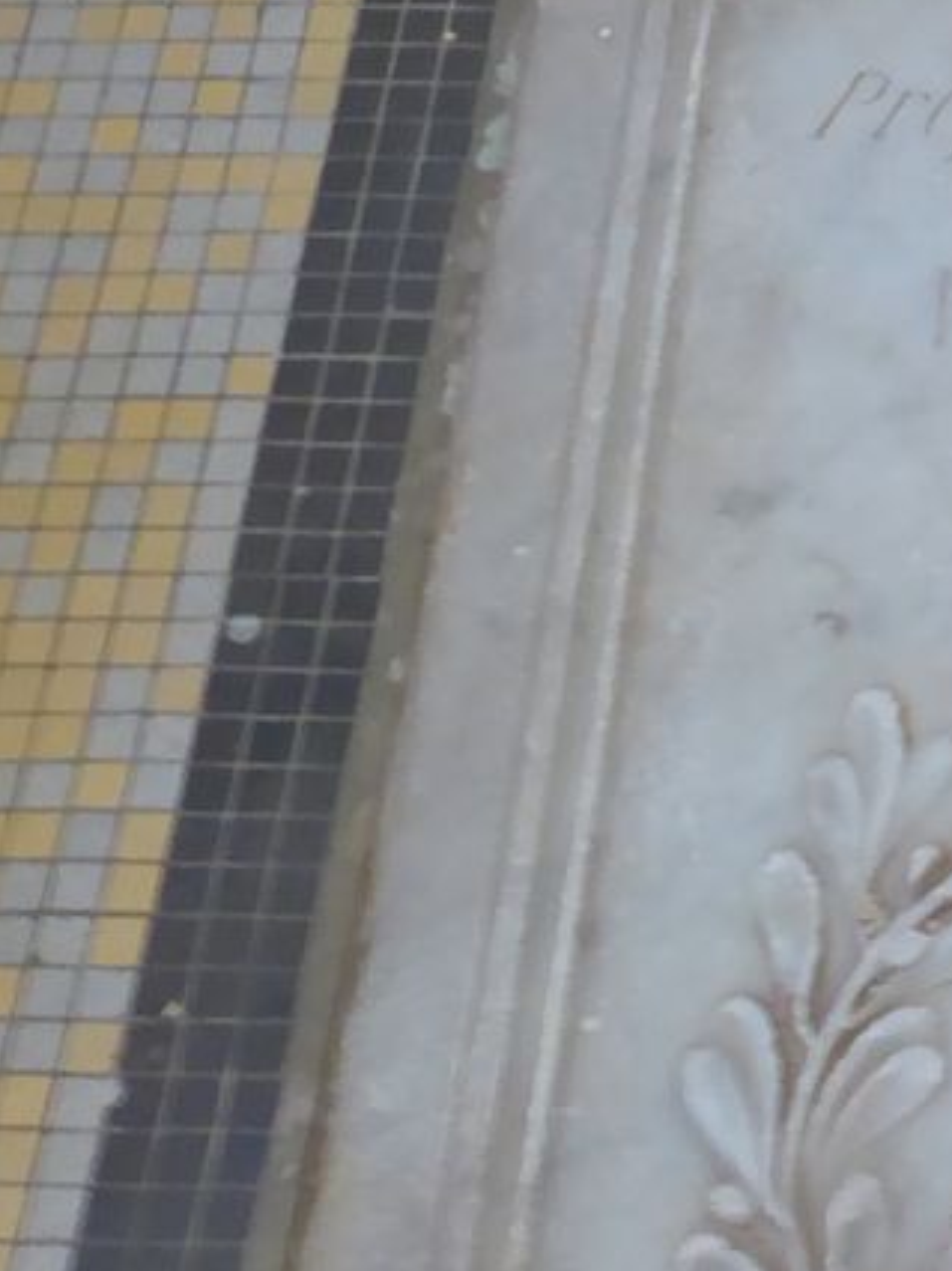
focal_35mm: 94
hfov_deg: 14.6
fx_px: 3450
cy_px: 248
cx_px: 1450
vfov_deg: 20.6
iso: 400
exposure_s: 1/5
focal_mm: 4.3
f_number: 3.3
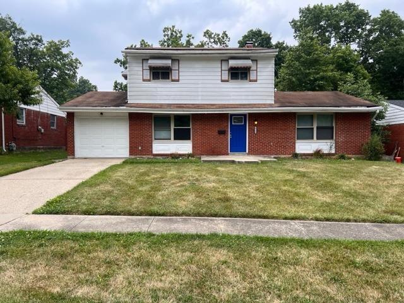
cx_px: 202
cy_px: 152
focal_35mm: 26
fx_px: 303
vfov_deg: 53.1
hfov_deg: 67.3
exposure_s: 1/1934
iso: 50
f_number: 1.5
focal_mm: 5.7
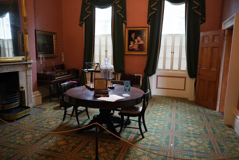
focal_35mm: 28
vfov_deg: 46.4
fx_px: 186
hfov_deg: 65.5
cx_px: 120
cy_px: 80
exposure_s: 1/80
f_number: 4.5
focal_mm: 28
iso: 8000
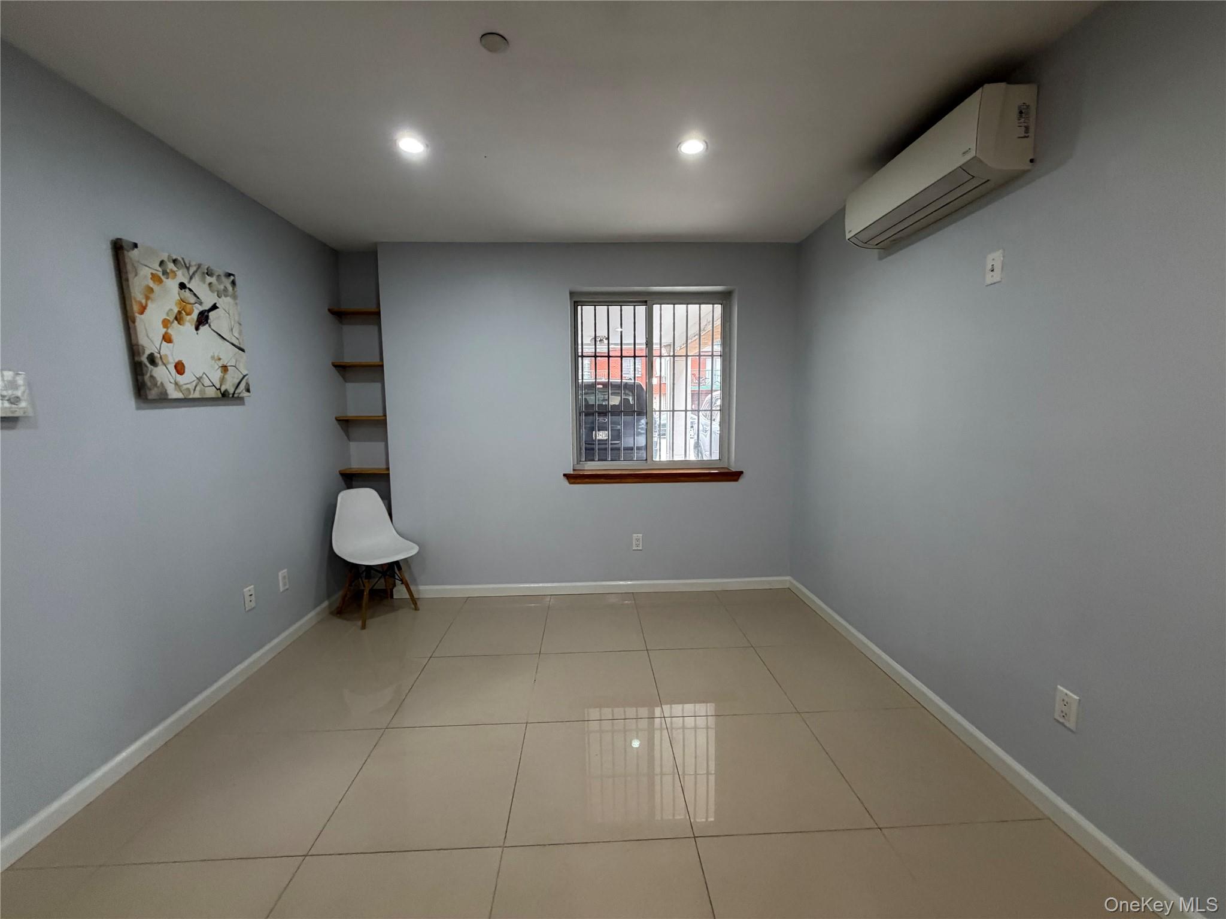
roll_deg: +0.4
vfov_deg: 85.7
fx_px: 496
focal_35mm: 14
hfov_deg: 102.1
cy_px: 460
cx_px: 613
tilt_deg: -5.3
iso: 320
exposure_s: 1/60
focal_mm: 2.22
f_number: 2.2
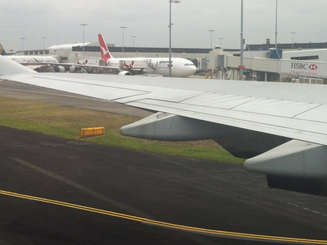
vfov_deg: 20.4
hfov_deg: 27.0
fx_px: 680
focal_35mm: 72
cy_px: 115
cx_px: 185
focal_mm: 3.85
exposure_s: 1/1207
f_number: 2.8
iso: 80
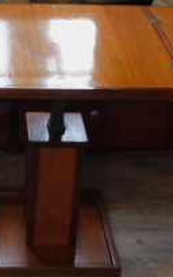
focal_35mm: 95
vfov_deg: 21.4
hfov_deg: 13.4
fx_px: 717
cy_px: 24
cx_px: -36
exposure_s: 1/20
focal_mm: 4
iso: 400
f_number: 3
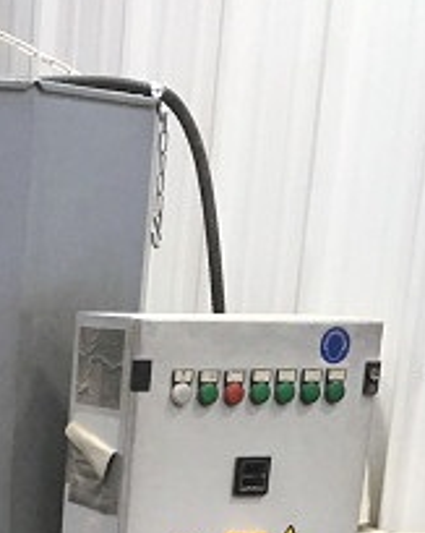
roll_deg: -0.8
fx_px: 1747
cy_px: 883
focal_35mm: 111
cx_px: -141
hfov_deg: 13.3
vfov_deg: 15.5
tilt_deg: -19.5
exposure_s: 1/30
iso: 100
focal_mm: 4.15
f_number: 2.2
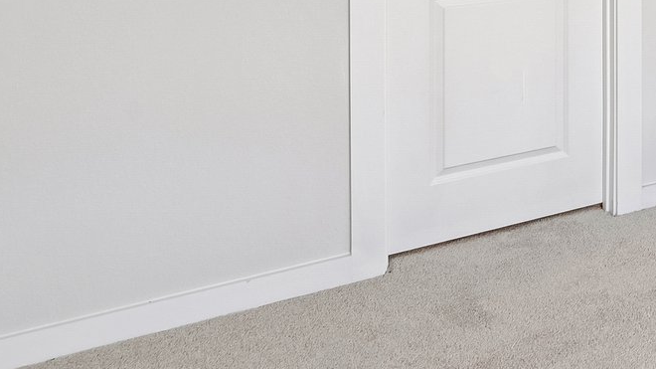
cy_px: -162
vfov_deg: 20.3
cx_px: 886
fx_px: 904
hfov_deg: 30.2
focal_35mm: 52
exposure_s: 1/40
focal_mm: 16
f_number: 8
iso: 400
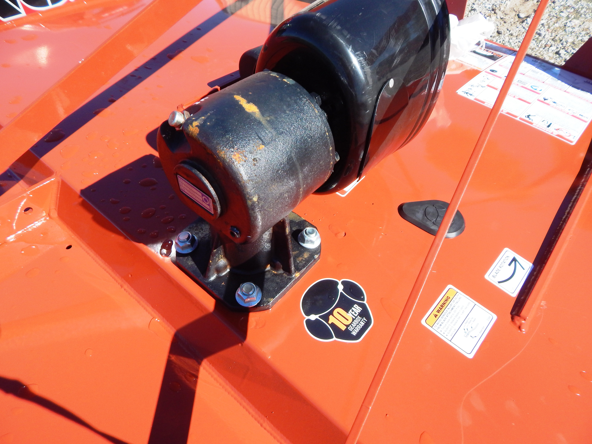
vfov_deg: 61.1
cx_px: 296
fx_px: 376
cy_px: 222
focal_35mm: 22
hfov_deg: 76.4
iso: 125
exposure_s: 1/1250
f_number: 3
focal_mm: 4
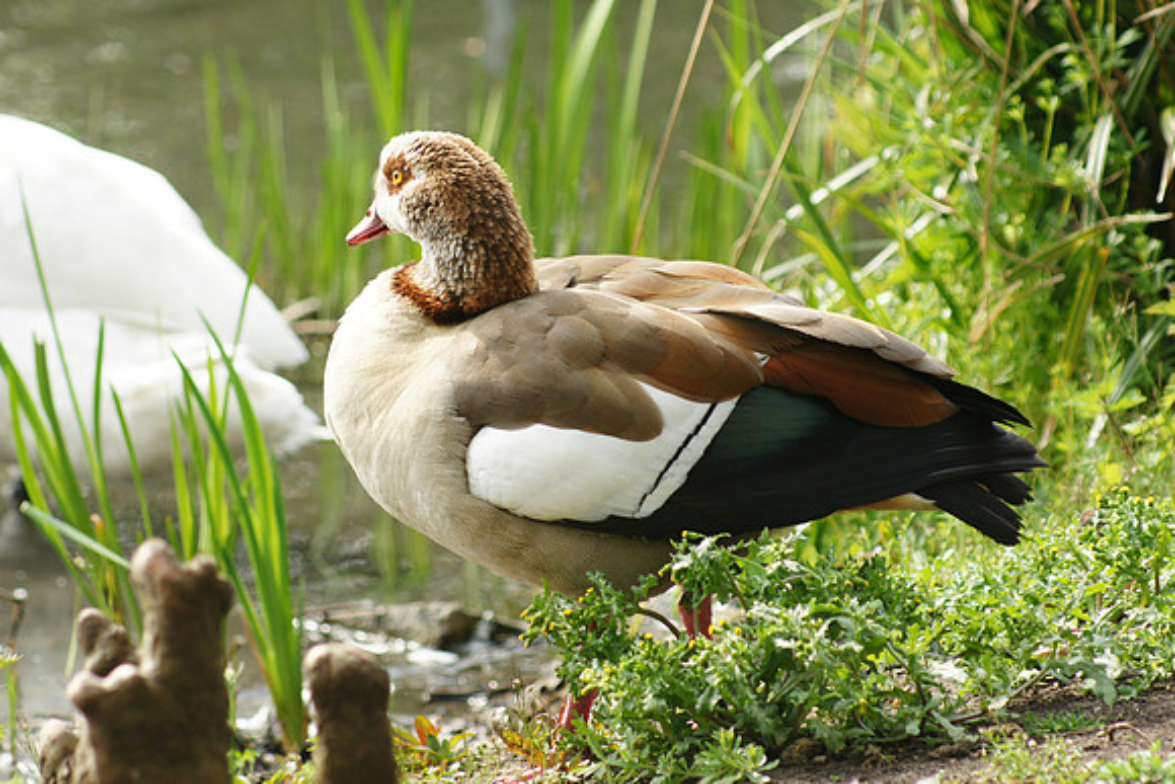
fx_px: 7345
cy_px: 392
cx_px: 588
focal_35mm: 225
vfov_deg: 6.1
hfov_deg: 9.1
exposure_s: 1/250
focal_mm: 150
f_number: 5.6
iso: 320
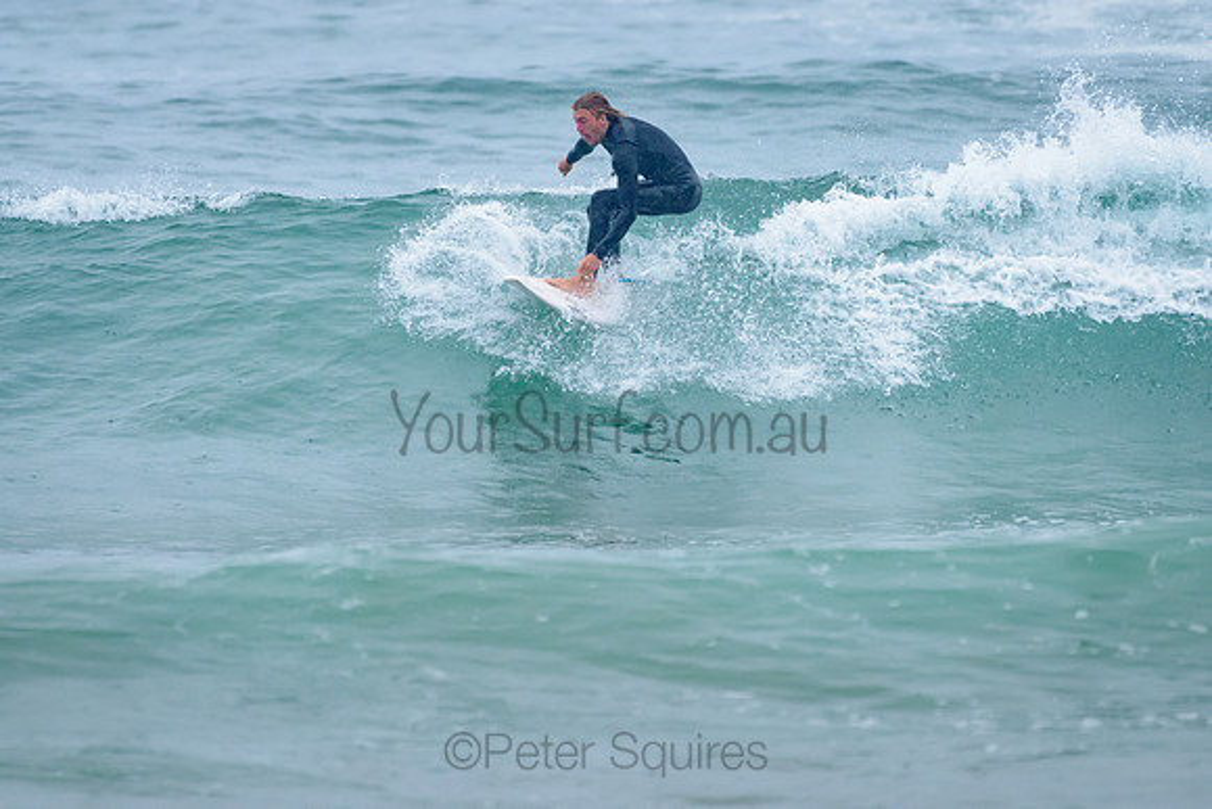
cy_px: 313
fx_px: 20651
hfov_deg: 3.4
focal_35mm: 613
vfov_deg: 2.2
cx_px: 546
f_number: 5.6
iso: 1800
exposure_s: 1/1250
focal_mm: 500
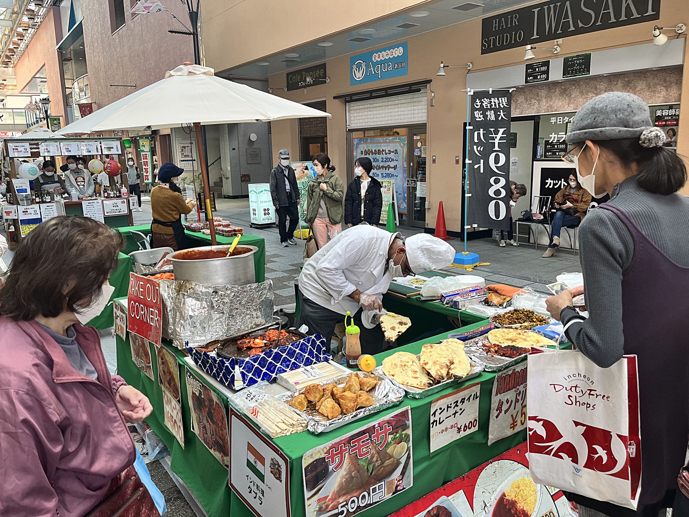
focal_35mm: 26
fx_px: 518
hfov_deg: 67.3
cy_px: 258
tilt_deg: -10.9
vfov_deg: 53.1
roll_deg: +1.5
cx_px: 344
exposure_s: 1/121
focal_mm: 5.1
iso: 50
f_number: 1.6
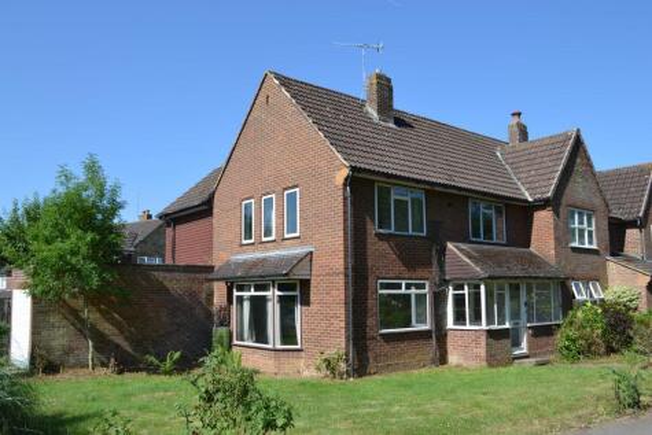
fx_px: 543
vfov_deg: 43.6
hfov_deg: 61.9
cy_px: 218
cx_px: 326
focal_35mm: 30
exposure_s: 1/200
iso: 100
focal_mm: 20
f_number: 7.1
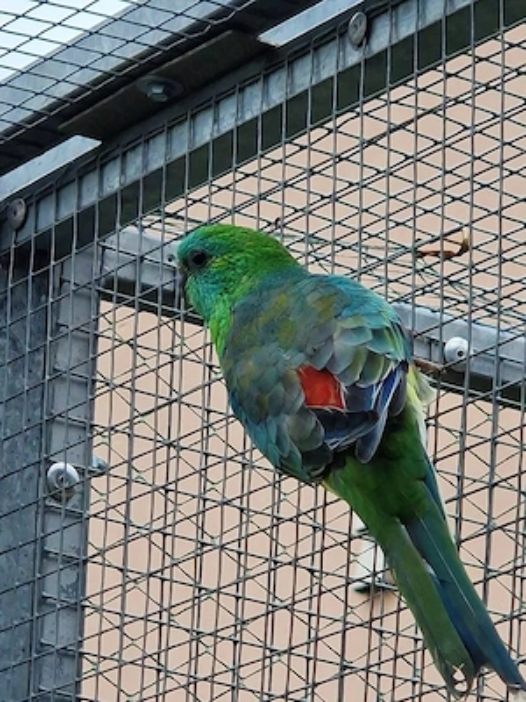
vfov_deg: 28.2
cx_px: 263
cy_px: 351
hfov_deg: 21.3
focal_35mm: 69
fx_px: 1398
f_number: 2.4
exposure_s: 1/417
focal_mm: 7.9
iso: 50
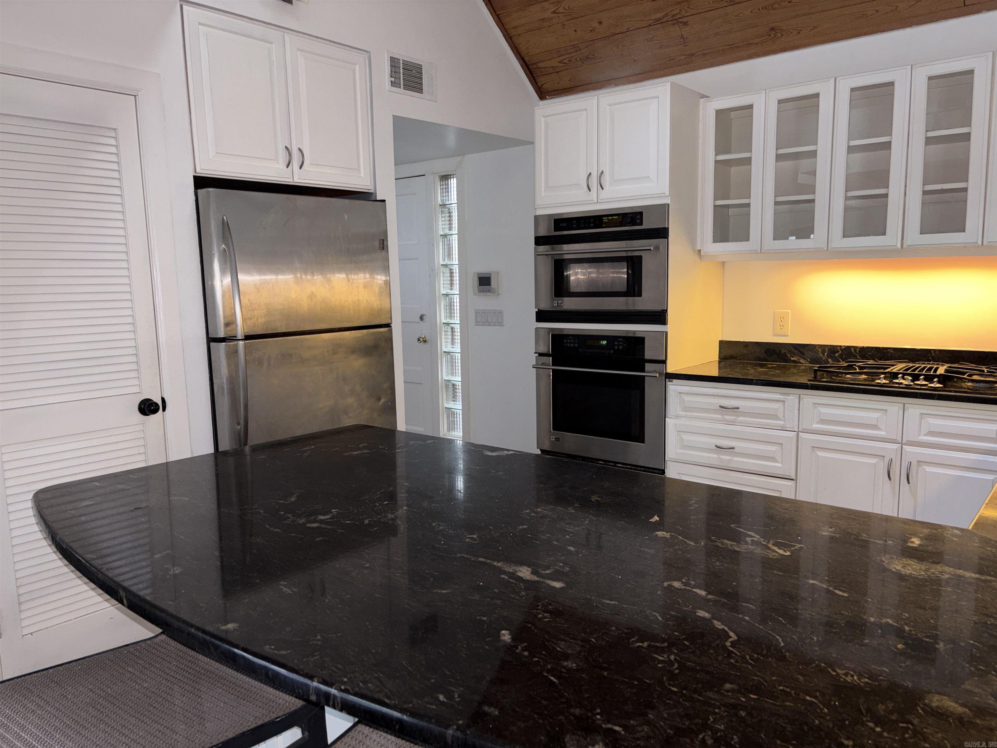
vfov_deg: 53.1
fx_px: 749
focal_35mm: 26
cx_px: 498
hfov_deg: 67.3
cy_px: 374
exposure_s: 1/11
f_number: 1.6
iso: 64
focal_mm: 5.96
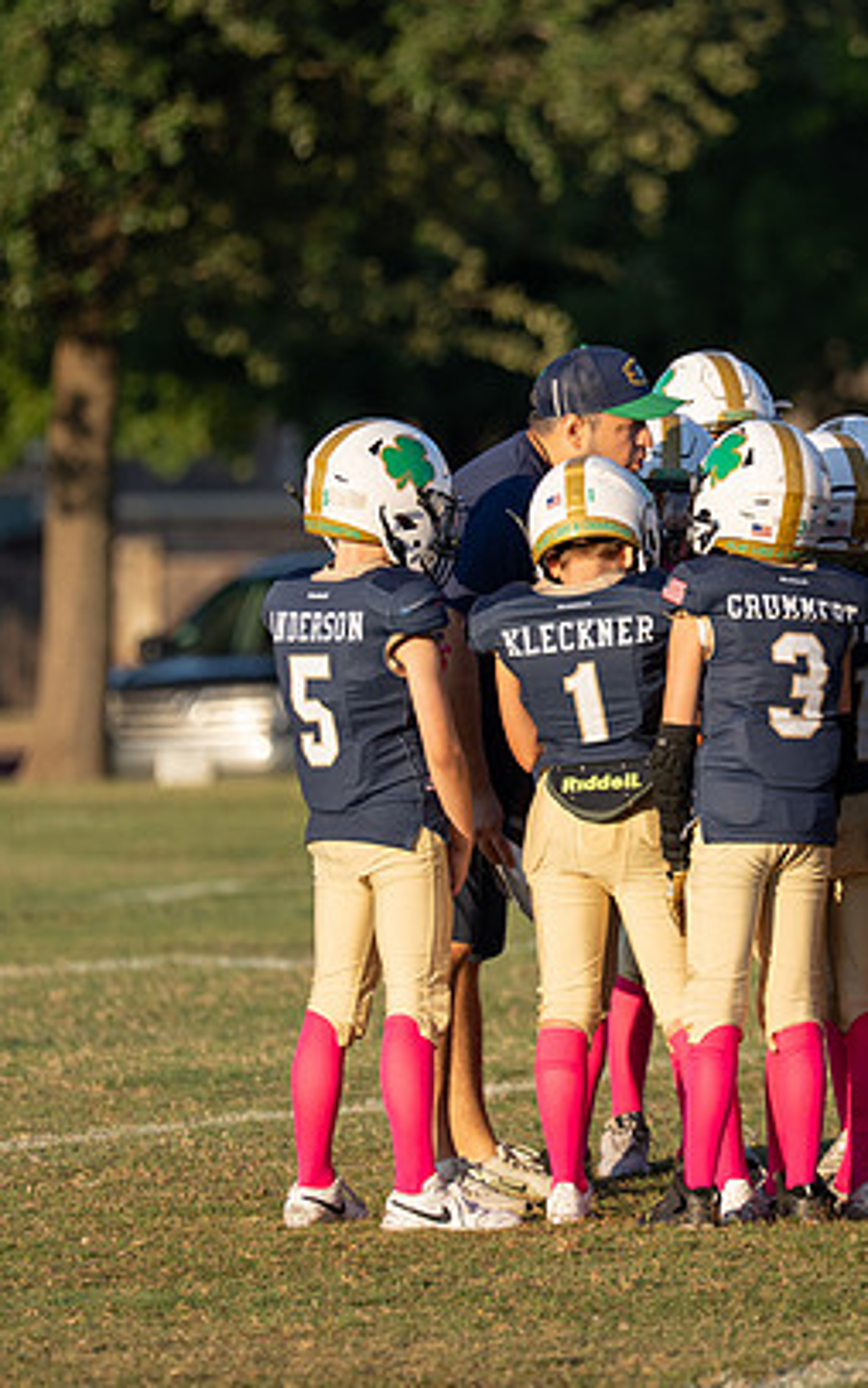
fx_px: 15848
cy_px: 657
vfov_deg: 5.0
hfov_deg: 3.1
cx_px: 842
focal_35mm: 419
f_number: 2.8
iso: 125
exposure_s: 1/1250
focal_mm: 182
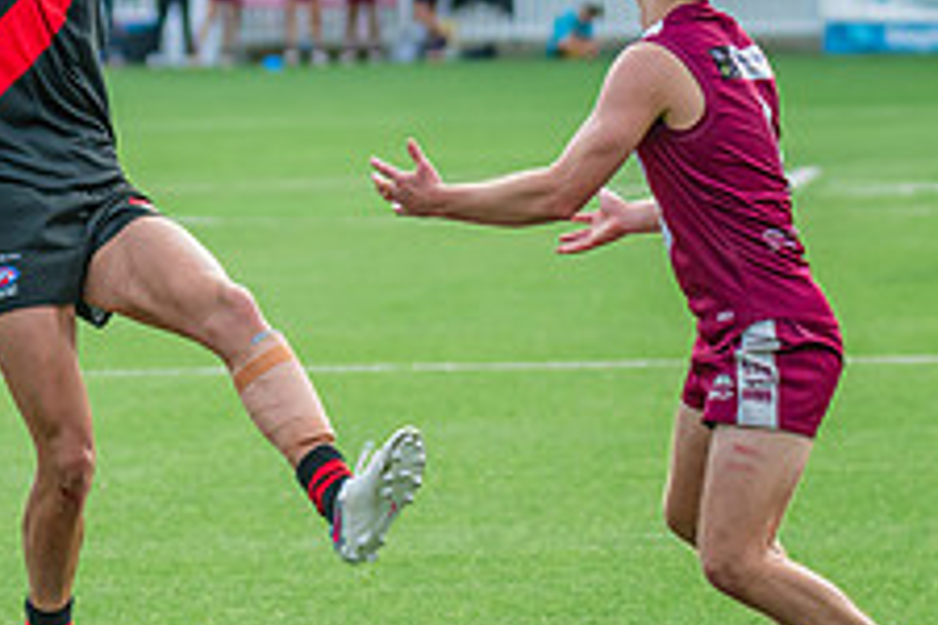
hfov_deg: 4.6
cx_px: -51
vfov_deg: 3.0
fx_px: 11776
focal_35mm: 452
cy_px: 20
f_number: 4
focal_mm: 170
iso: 900
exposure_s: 1/1250
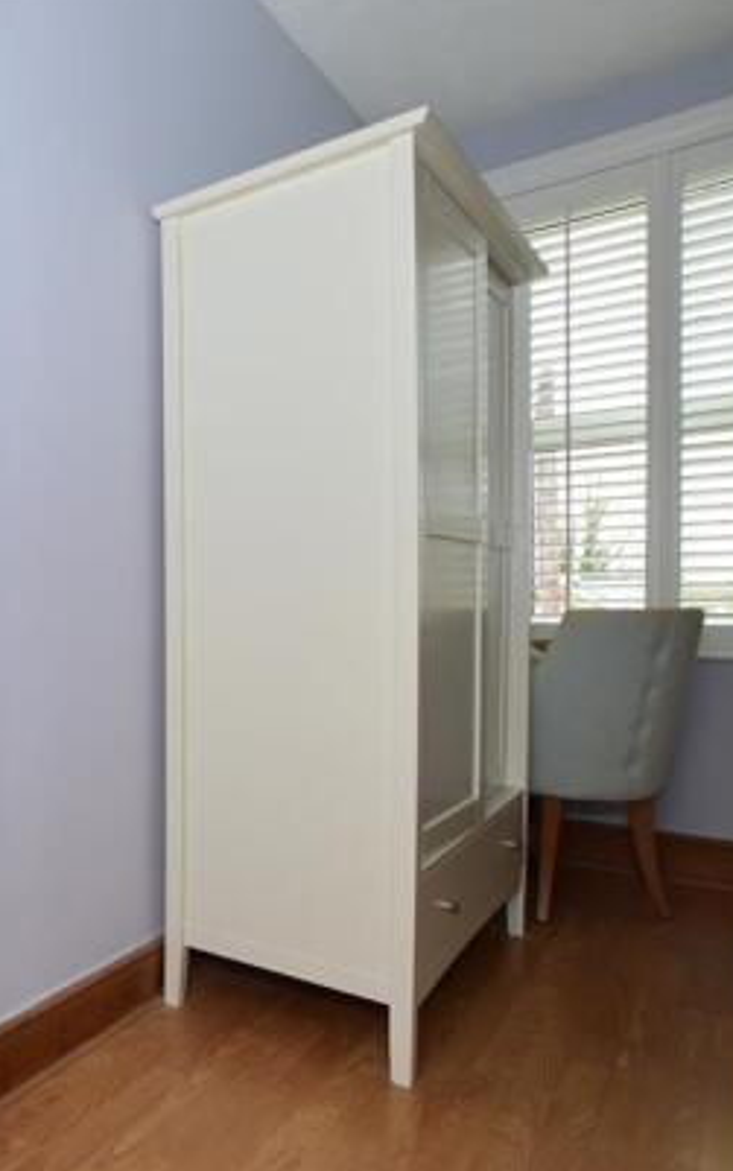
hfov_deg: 35.8
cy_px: 621
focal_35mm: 25
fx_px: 798
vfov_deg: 72.5
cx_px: -190
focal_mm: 10
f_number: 7.1
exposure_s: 1/20
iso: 400
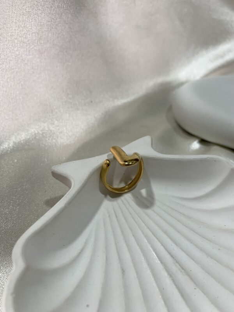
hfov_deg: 53.1
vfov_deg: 67.3
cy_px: 156
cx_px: 117
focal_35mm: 26
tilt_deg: -46.4
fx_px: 234
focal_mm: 4.25
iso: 80
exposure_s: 1/100
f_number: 1.8
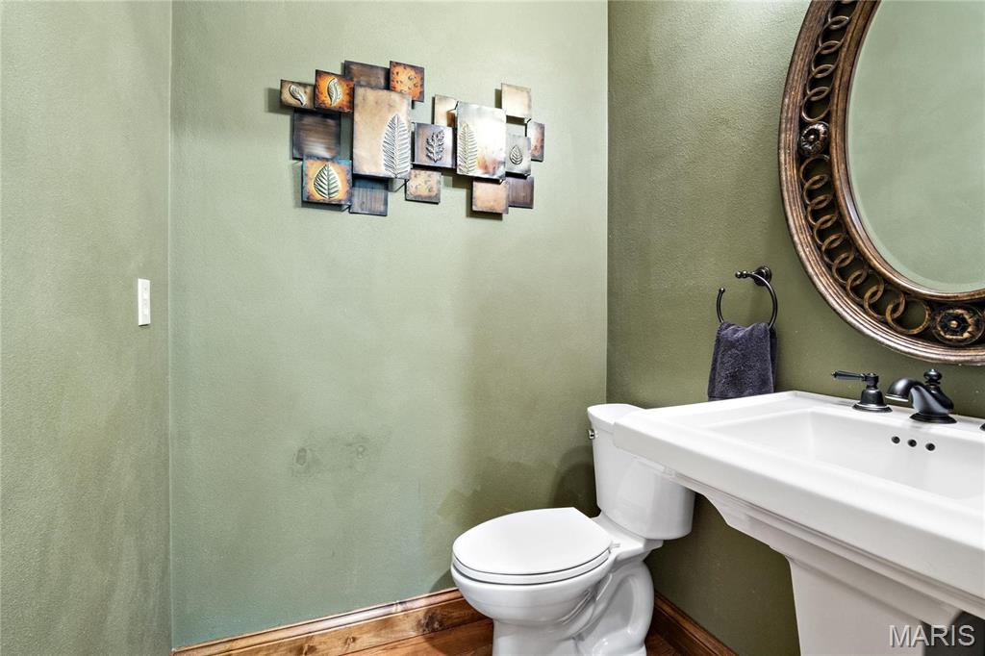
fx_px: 438
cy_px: 328
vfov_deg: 73.7
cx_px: 492
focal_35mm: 16
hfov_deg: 96.8
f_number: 9
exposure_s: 5
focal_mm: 8
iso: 400
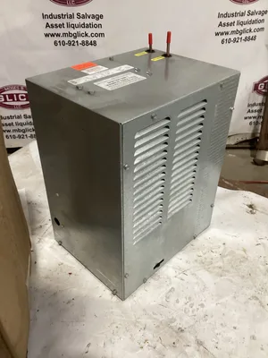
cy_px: 179
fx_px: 320
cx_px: 134
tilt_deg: -34.8
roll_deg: +1.8
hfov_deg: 45.4
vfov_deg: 58.4
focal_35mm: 31
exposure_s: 1/50
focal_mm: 3.3
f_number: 2.4
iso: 200
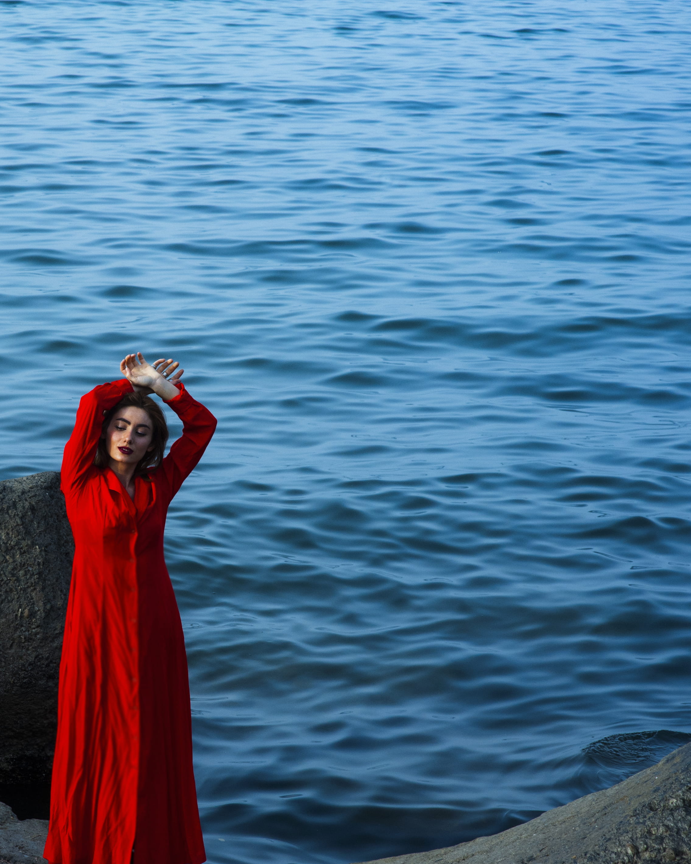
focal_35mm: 120
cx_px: 136
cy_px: 432
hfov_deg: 12.8
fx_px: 3068
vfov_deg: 16.0
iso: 800
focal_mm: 85
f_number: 11
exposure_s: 1/800
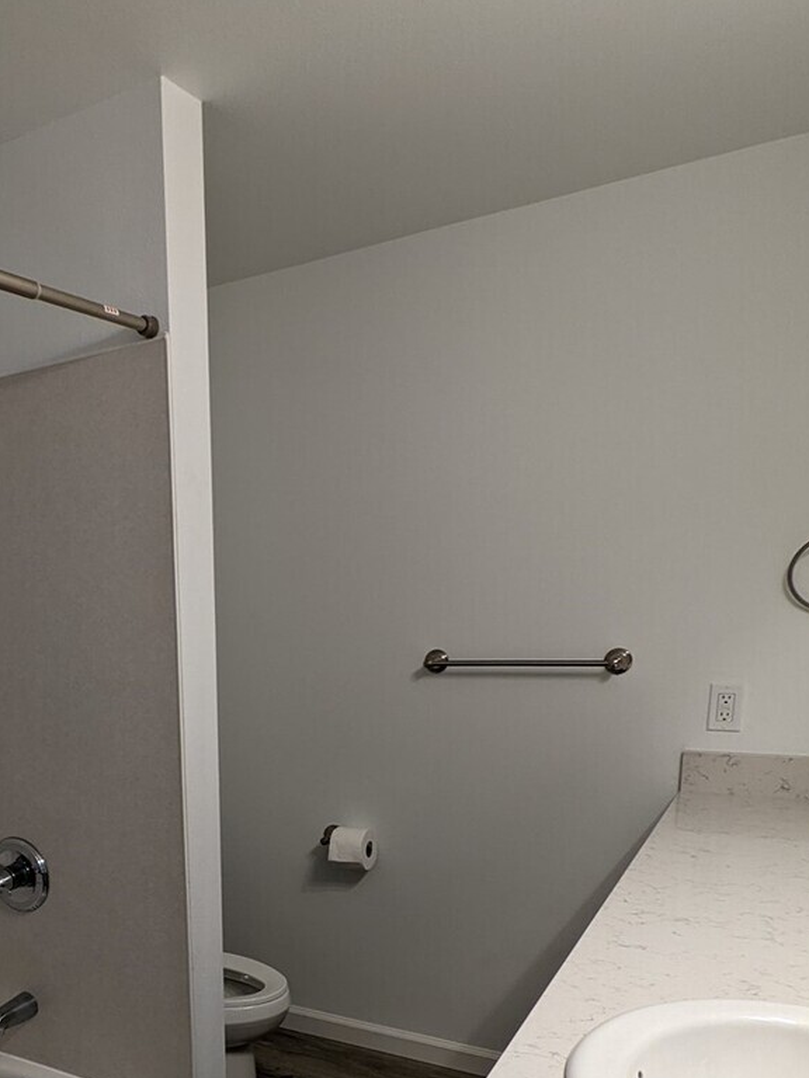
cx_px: 126
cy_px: 816
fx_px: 935
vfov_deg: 56.8
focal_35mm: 30
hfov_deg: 43.8
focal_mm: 2.35
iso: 52
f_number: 2.2
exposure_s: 1/23.8
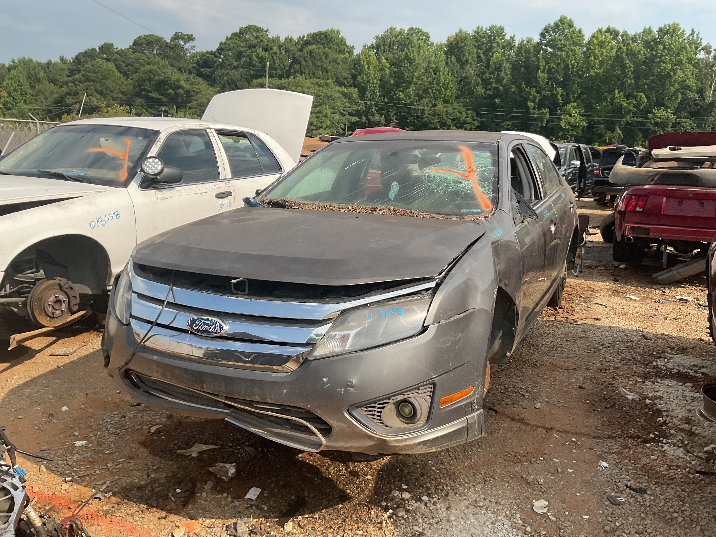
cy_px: 268
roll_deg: -0.2
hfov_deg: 61.7
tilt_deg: -8.9
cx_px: 358
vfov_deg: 48.2
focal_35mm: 29
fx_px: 600
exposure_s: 1/1534
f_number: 1.8
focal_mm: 3
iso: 16
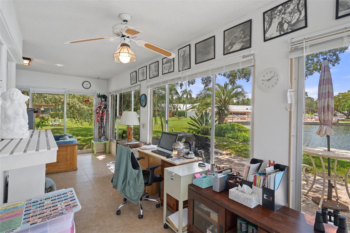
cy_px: 116
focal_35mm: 18
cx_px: 175
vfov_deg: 67.4
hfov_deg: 90.0
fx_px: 175
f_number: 8
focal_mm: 18
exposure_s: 1/4
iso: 320
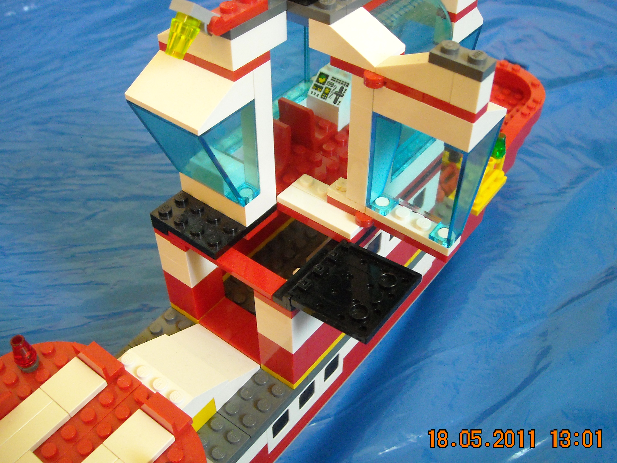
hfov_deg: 49.0
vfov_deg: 37.7
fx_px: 677
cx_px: 297
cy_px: 240
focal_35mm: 38
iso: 400
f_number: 2.8
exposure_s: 1/21
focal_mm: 5.7
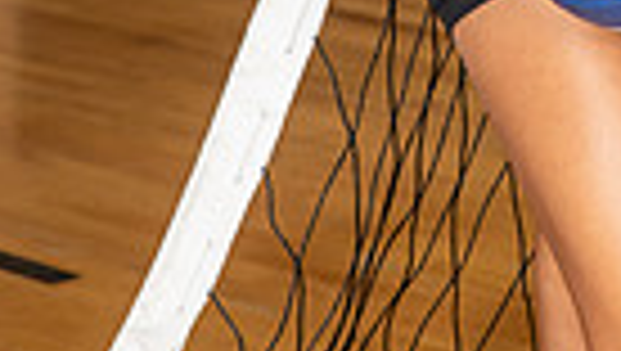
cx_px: 626
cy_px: -518
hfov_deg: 9.0
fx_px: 3940
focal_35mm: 239
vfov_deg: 4.9
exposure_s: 1/250
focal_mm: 70
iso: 320
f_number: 6.3
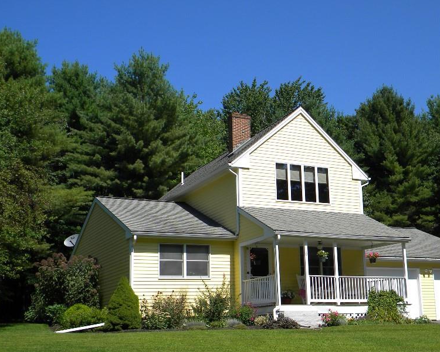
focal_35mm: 48
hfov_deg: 38.5
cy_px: 205
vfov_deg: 31.4
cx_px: 279
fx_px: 625
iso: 80
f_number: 7.4
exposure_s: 1/296
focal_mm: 6.4
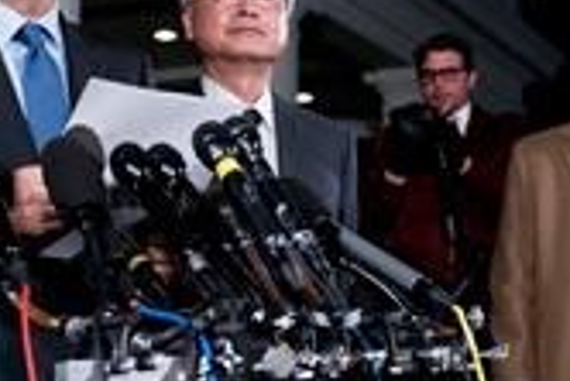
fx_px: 1490
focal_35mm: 94
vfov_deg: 14.6
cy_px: 204
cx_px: 429
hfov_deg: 21.5
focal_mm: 24
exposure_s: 1/500
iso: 4000
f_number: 2.8
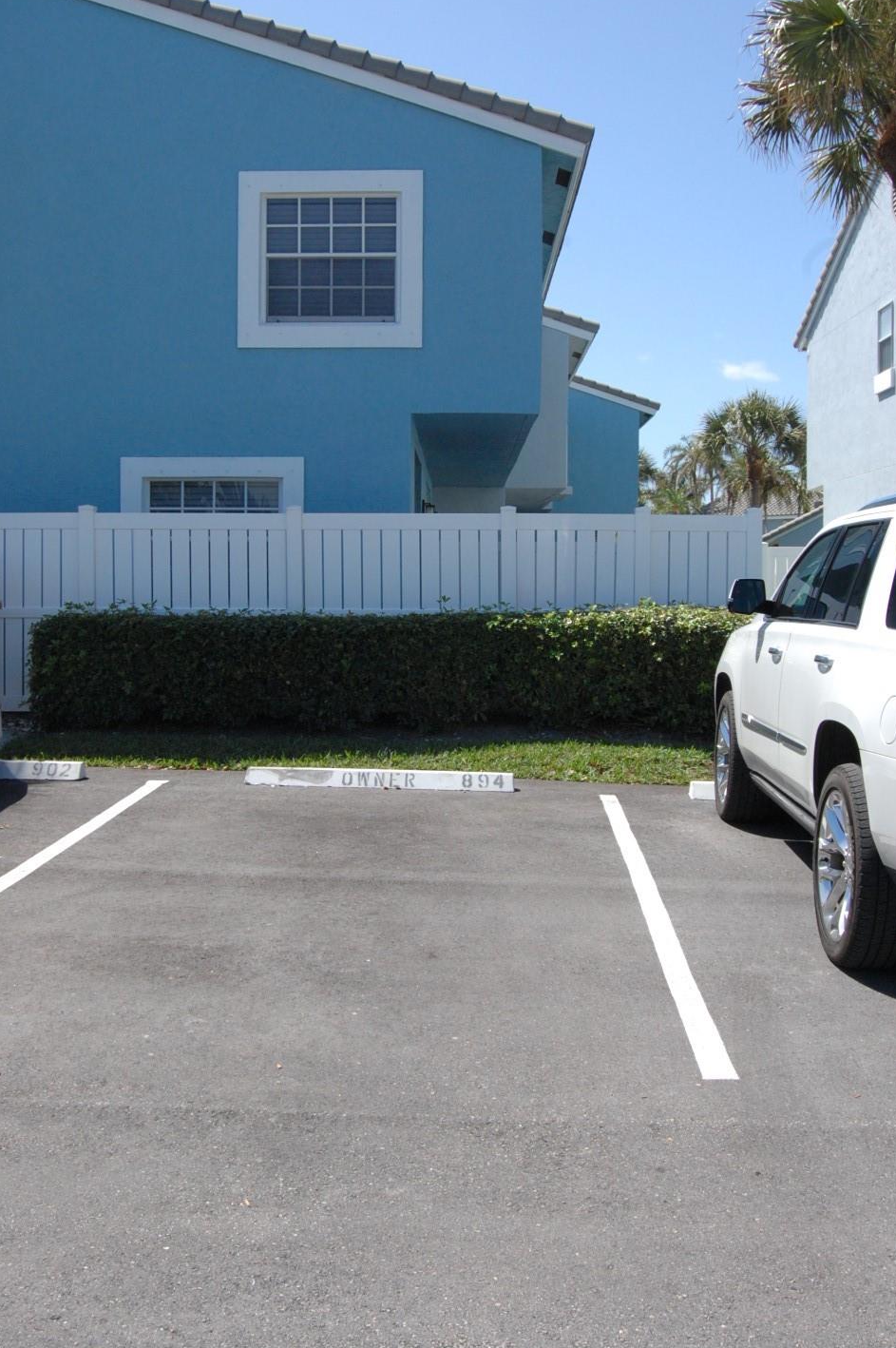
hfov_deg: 37.8
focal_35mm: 35
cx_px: 427
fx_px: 1309
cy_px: 641
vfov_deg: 54.4
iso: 800
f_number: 11
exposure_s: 1/500
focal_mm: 22
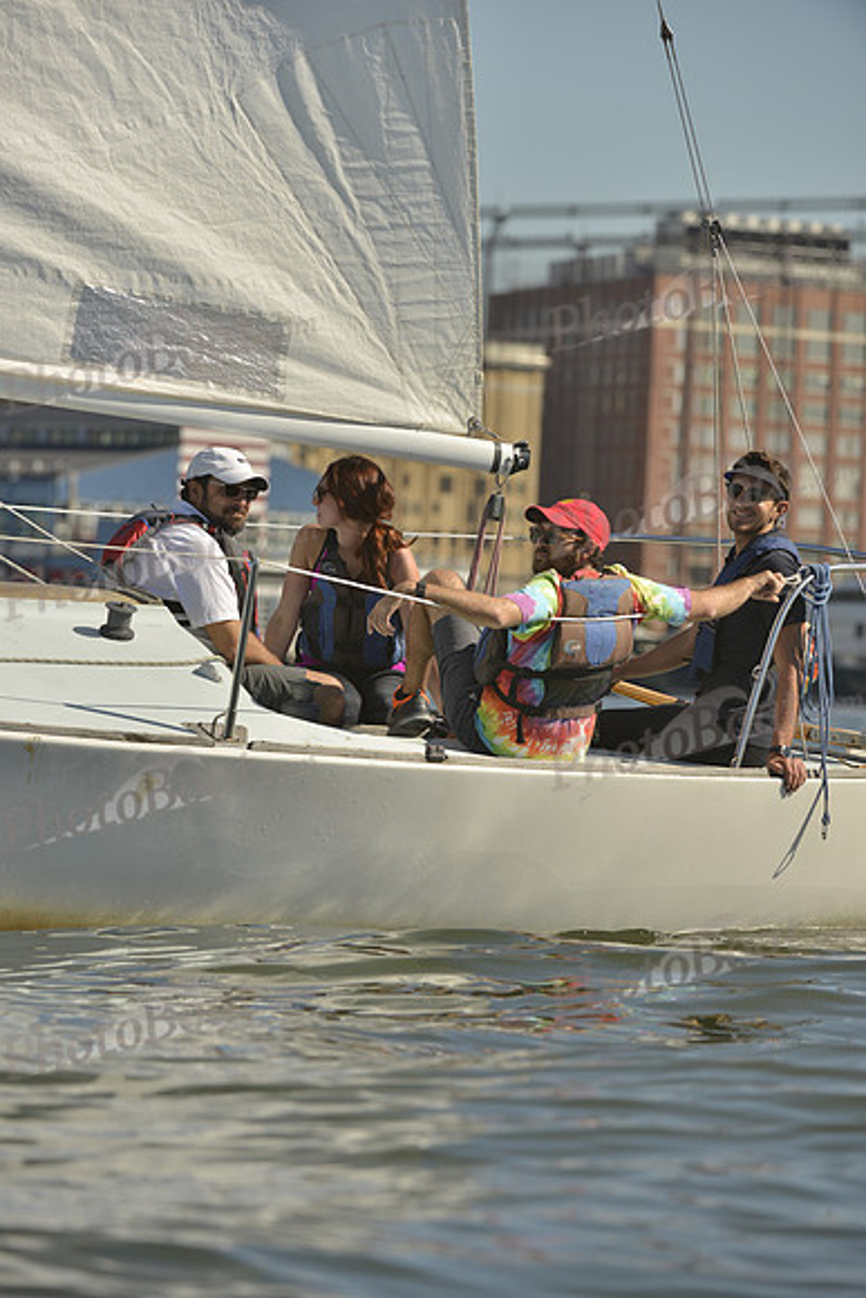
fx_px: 7933
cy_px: 649
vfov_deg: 9.4
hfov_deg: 6.2
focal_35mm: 220
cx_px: 433
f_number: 6.3
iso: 200
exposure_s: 1/1250
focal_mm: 220
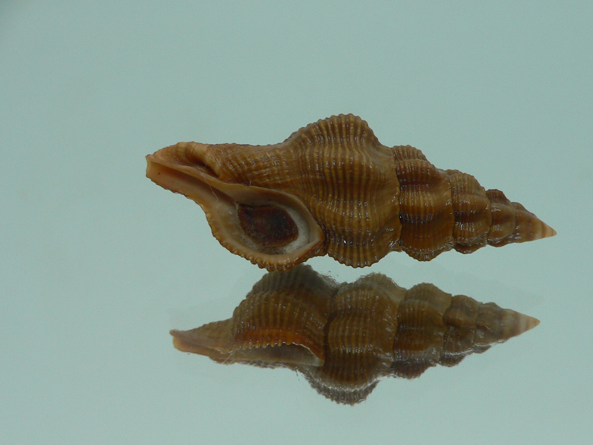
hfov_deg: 43.8
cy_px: 258
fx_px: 737
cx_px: 334
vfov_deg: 33.5
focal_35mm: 43
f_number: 2.8
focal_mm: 4.6
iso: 80
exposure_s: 1/60
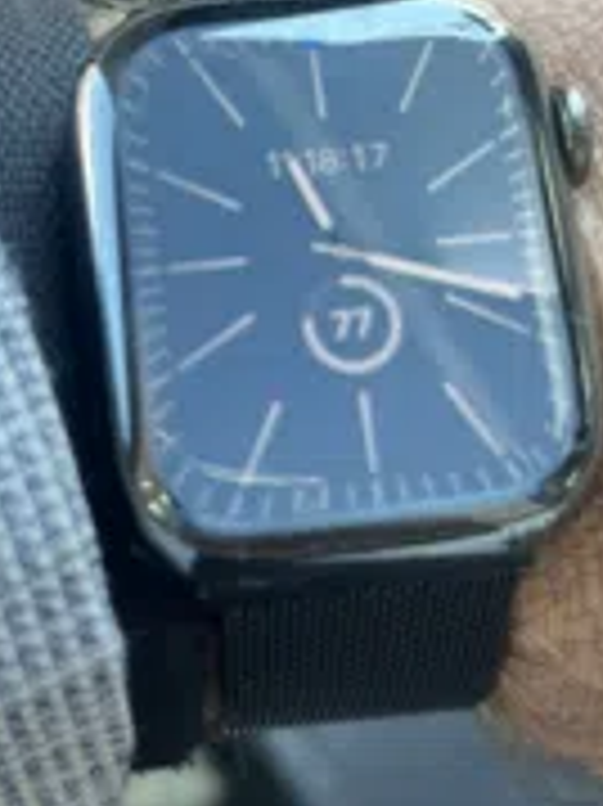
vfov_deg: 32.8
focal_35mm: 58
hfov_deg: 25.2
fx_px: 1349
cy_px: 239
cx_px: 320
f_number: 1.6
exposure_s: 1/100
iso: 100
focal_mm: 5.1
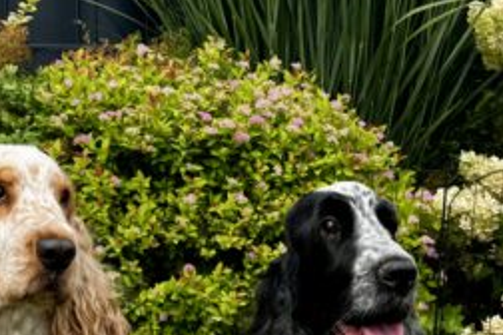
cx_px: 218
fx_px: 1062
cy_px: 303
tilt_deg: -13.3
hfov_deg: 26.6
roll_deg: -0.2
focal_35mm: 76
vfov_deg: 17.7
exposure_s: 1/1597
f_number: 1.78
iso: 80
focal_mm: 6.76
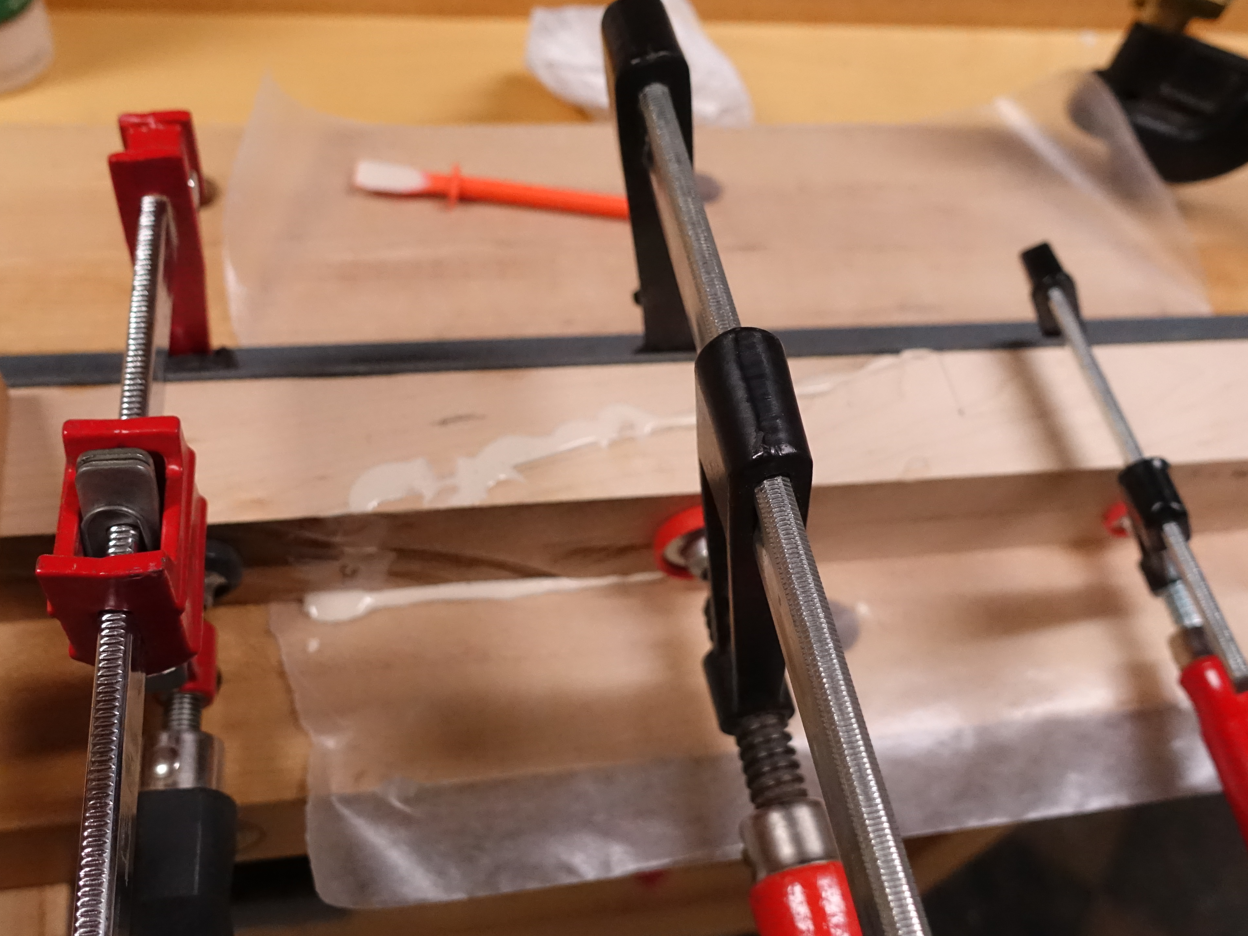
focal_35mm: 33
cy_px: 487
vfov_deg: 42.9
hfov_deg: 55.3
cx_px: 579
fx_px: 1190
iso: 2000
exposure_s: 1/500
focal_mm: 8.8
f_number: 2.5
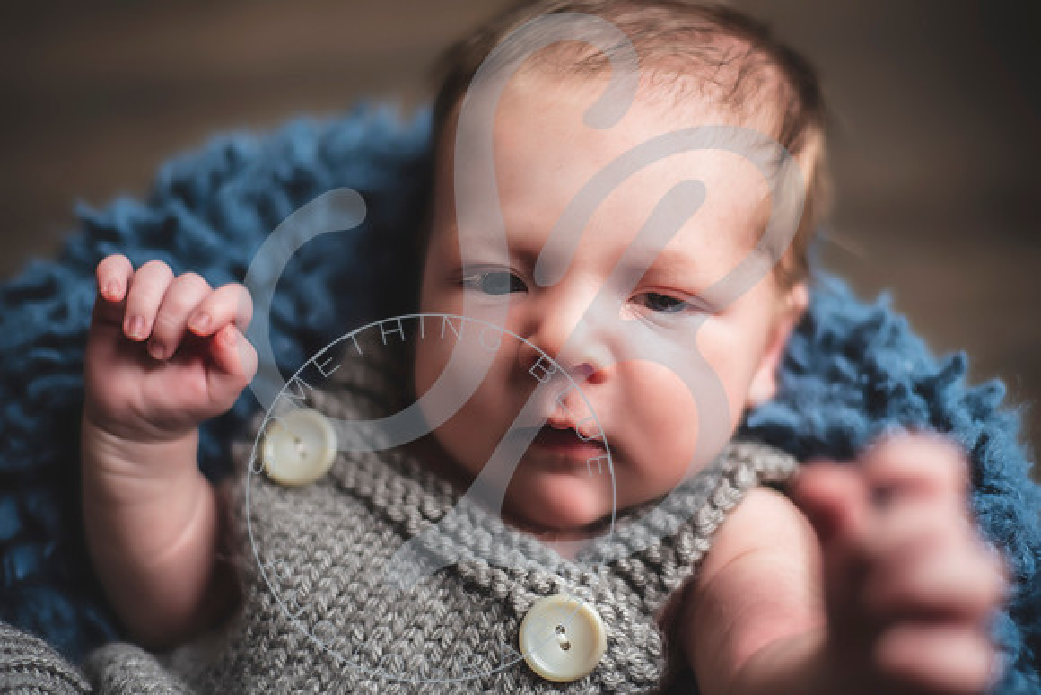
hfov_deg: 39.6
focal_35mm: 50
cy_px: 348
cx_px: 520
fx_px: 1446
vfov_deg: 27.0
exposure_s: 1/160
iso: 100
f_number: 1.8
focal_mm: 50
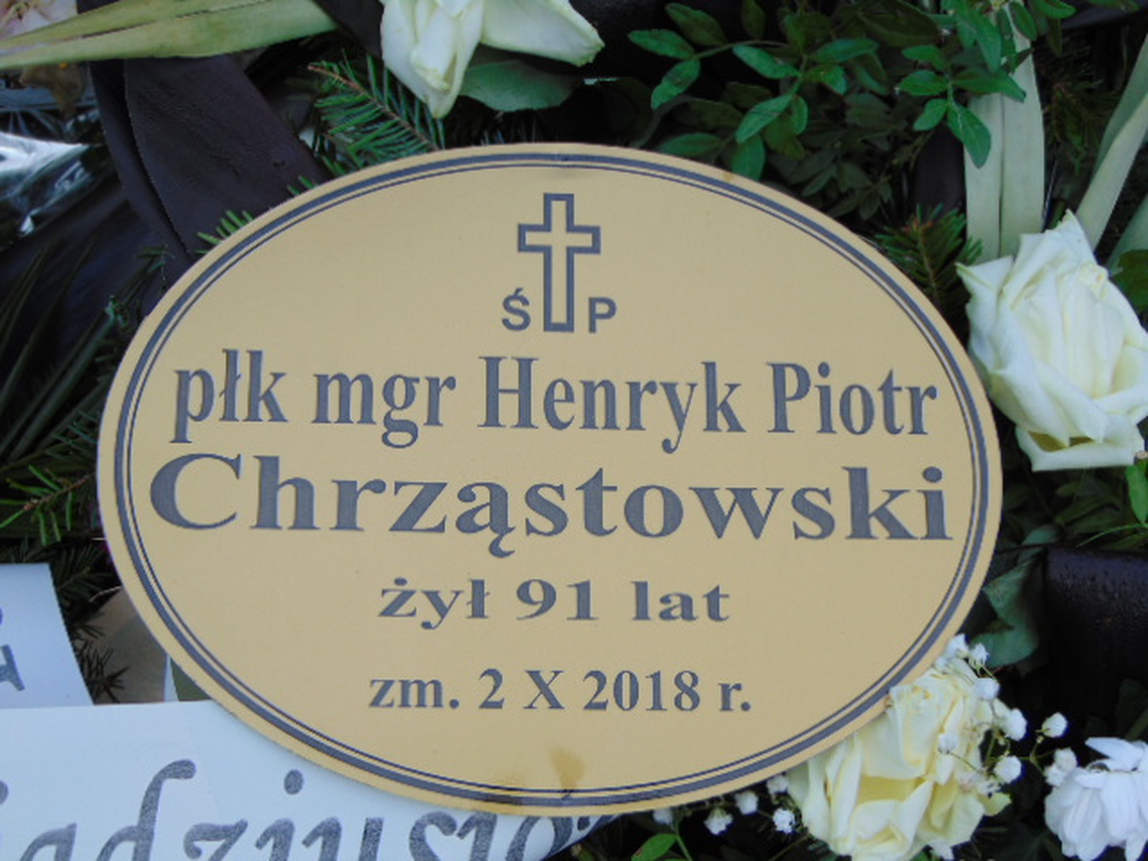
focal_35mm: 50
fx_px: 1658
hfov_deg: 38.2
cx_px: 574
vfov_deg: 29.1
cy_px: 430
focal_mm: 9
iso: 80
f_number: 3.5
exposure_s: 1/320
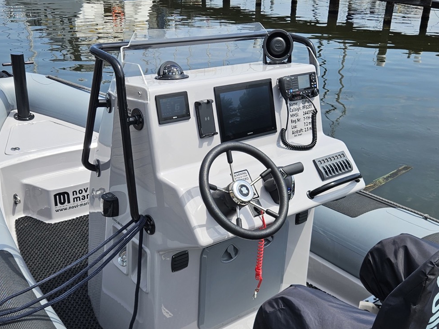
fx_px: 533
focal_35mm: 42
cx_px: 218
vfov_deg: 34.2
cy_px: 199
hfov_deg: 44.8
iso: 25
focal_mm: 5.4
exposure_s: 1/1623
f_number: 1.8
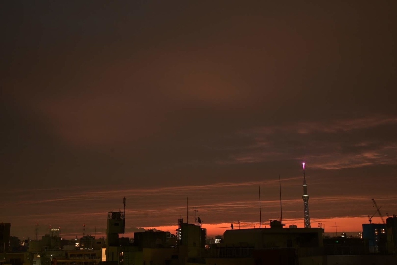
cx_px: 198
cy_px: 132
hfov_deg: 46.4
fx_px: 463
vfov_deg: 31.9
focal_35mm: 42
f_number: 10
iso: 400
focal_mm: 28
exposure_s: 4
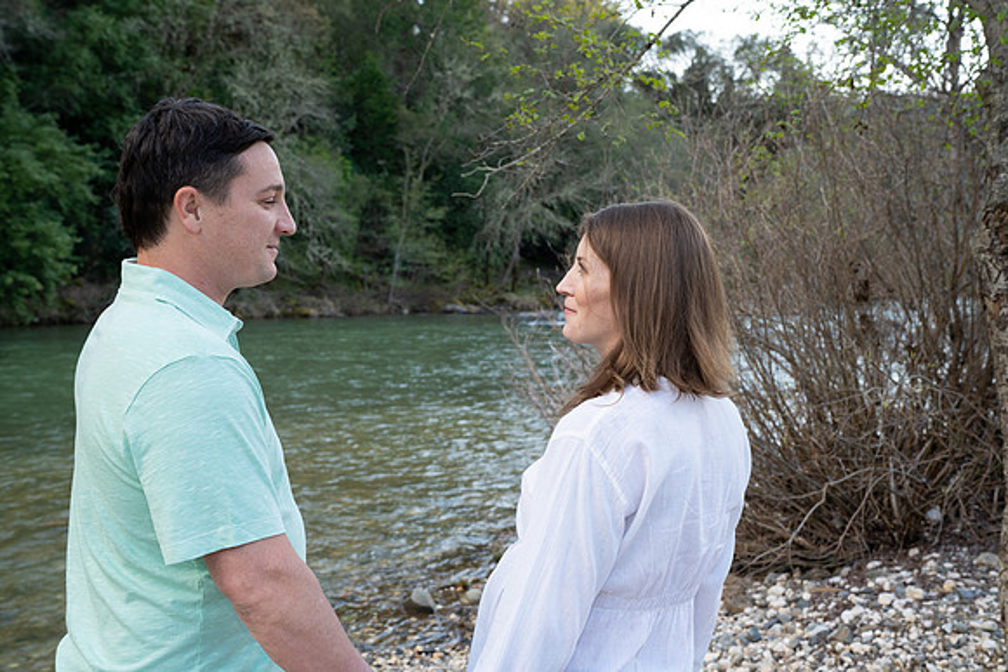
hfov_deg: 50.7
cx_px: 504
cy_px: 336
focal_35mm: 38
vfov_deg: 35.1
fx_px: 1064
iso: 500
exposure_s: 1/125
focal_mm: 38
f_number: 6.3
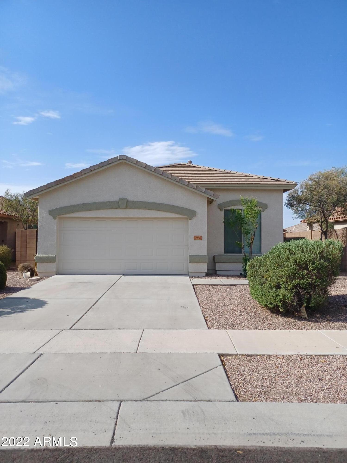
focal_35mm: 25
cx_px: 174
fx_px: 334
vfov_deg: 69.4
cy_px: 232
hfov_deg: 54.9
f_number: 1.8
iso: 32
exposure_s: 1/426
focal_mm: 4.6
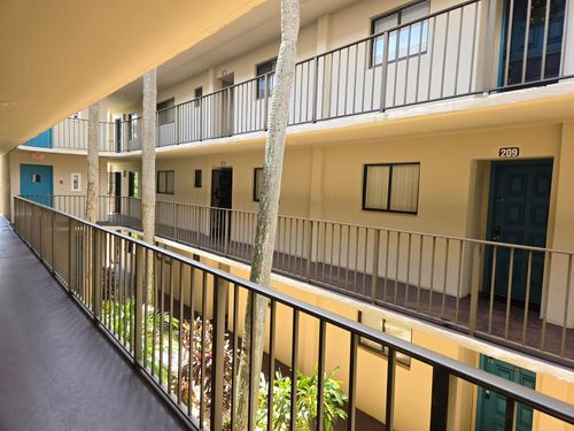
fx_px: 381
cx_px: 287
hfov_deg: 73.9
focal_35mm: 23
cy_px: 216
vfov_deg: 58.9
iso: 25
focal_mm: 5.4
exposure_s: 1/120
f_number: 1.8
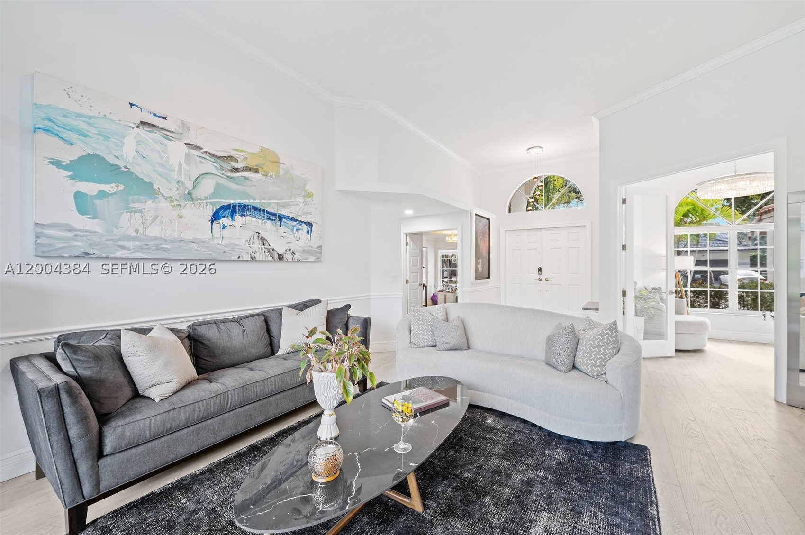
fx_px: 313
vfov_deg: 81.1
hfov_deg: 104.3
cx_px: 402
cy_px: 268
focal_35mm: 14
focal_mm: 14
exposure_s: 1/1.25
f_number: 8
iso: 200
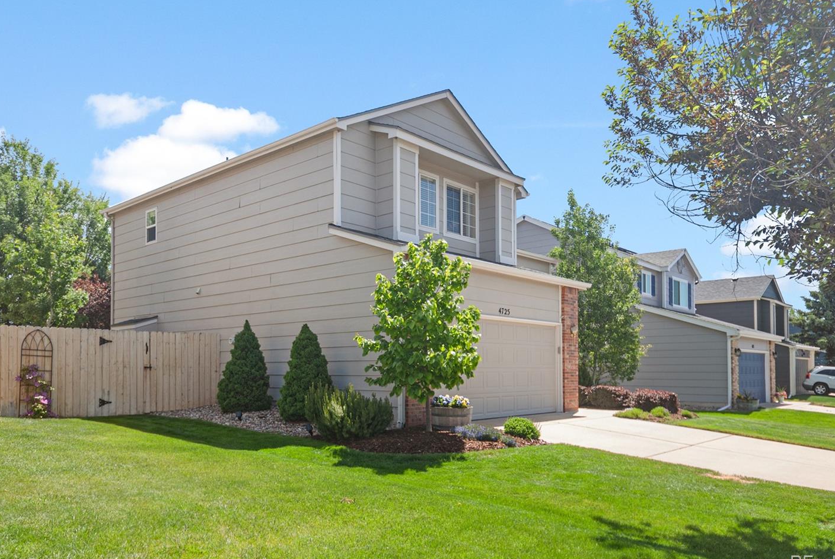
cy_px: 257
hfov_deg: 70.2
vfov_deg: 50.3
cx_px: 412
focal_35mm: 26
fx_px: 594
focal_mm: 15
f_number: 4.2
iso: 200
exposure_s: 1/200
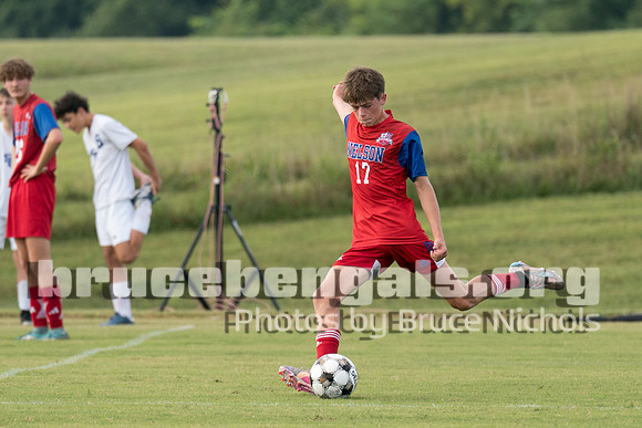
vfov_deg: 2.6
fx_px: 9297
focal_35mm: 521
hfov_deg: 4.0
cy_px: 197
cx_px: 422
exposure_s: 1/1250
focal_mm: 200
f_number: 2.8
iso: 250
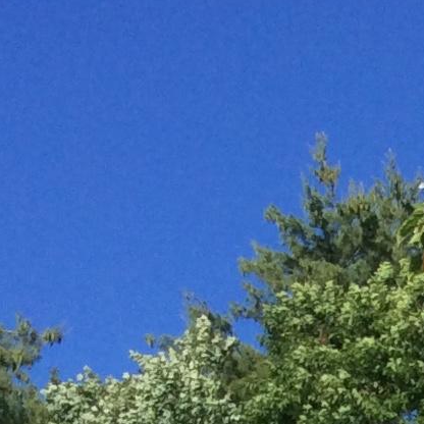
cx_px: 798
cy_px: 961
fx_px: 2439
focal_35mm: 176
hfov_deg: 9.4
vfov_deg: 9.1
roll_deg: +1.7
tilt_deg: +5.1
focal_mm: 3.3
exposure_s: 1/1395
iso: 32
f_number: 2.4
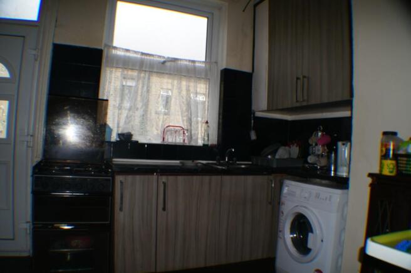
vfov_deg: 43.5
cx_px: 206
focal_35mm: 30
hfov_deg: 62.0
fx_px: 342
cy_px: 136
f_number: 7.1
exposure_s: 1/80
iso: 100
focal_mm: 20
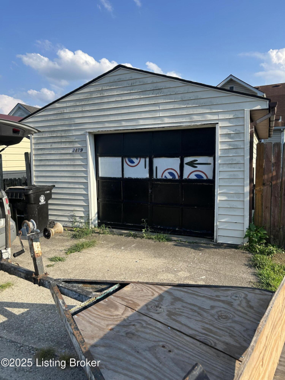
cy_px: 190
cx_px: 142
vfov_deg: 67.3
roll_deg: +1.1
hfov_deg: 53.0
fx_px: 286
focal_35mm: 26
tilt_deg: -7.7
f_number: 1.5
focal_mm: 5.7
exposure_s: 1/2299
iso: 50
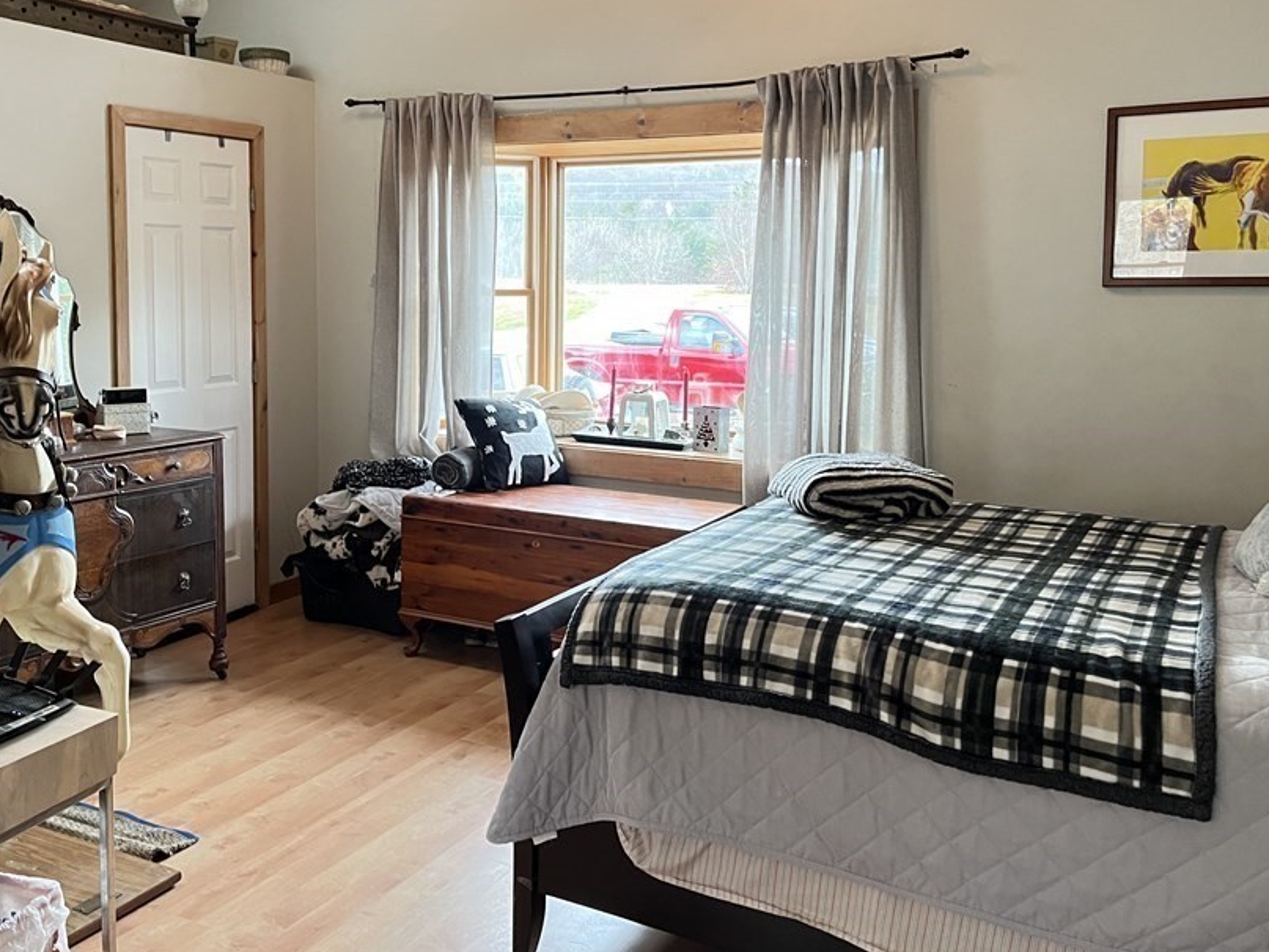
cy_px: 357
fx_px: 1210
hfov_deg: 55.2
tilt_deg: -5.2
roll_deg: -0.3
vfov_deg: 42.6
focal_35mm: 33
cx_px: 557
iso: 320
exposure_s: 1/60
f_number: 1.6
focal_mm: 5.1
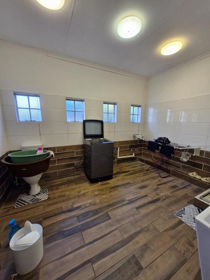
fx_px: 105
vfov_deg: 106.2
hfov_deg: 89.9
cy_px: 140
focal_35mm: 13
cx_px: 105
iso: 100
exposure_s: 1/50
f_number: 2.2
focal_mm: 1.74
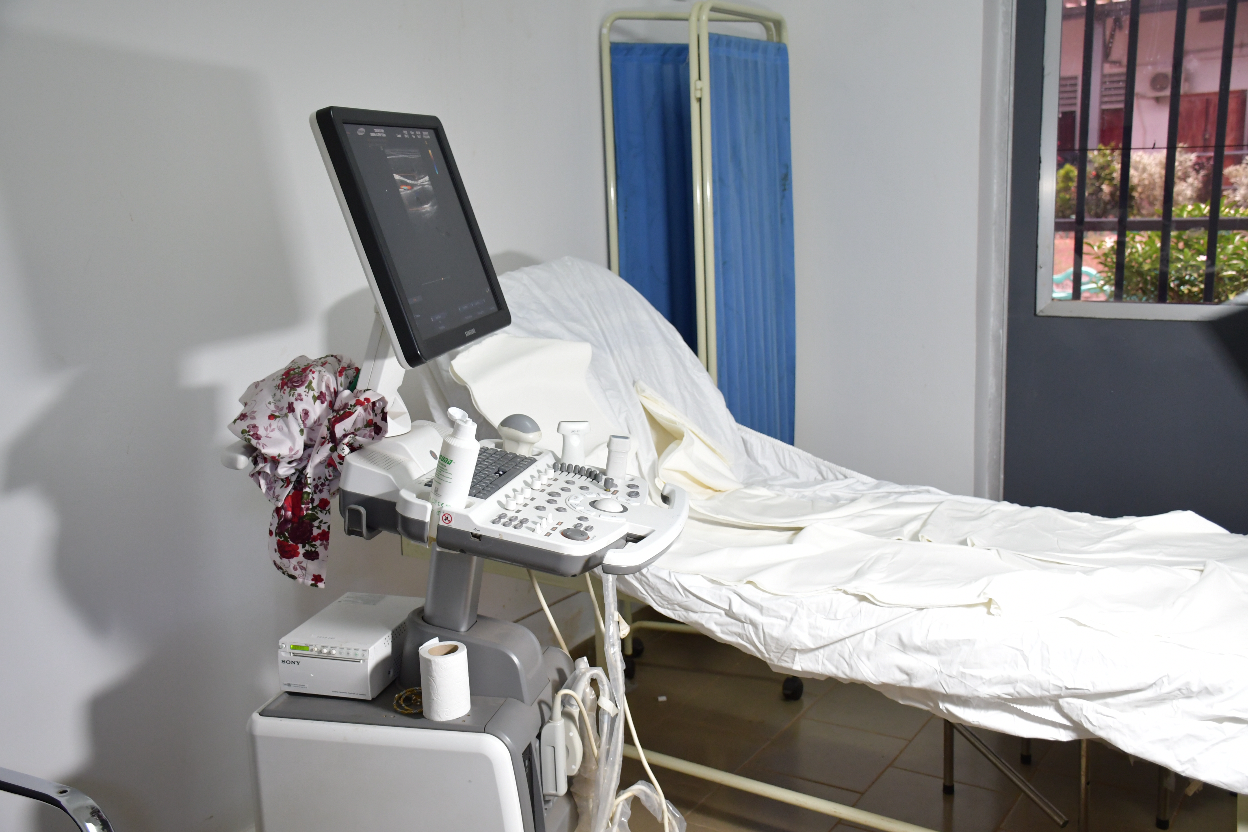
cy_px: 416
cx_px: 624
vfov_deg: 36.9
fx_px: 1248
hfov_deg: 53.1
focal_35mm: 36
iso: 1000
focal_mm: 24
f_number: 3.8
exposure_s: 1/50
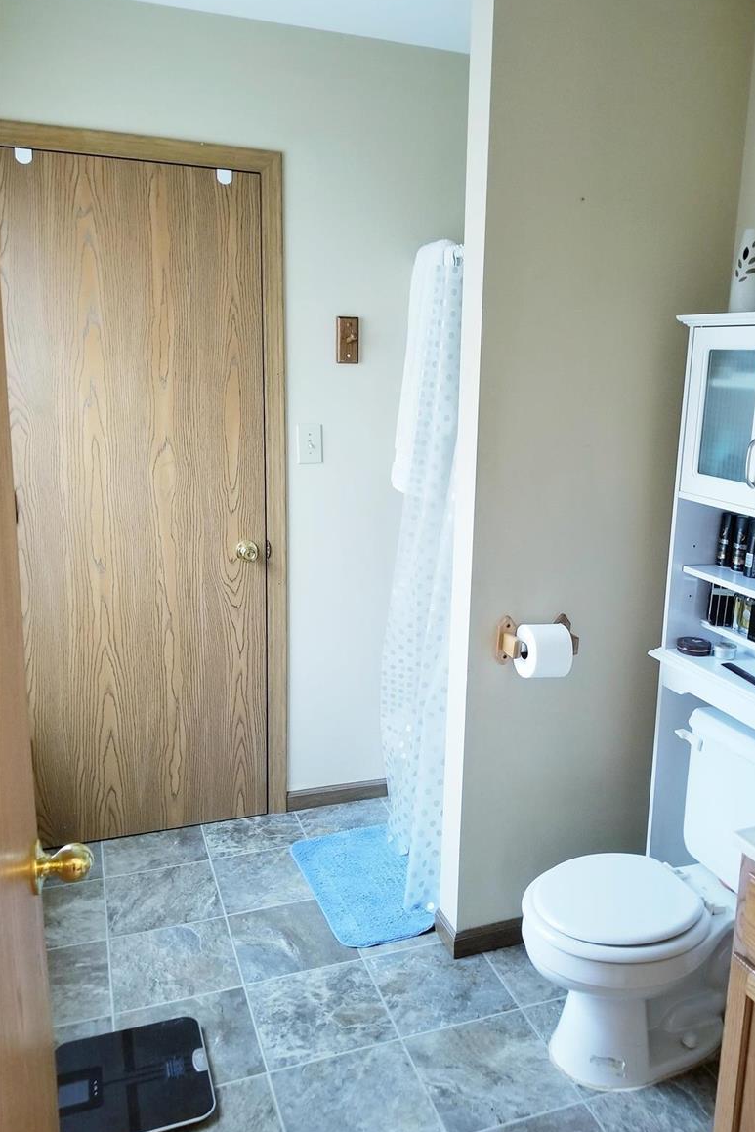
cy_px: 556
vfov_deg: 65.5
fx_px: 881
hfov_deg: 46.3
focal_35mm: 28
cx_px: 436
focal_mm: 4.25
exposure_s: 1/13
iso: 200
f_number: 1.7
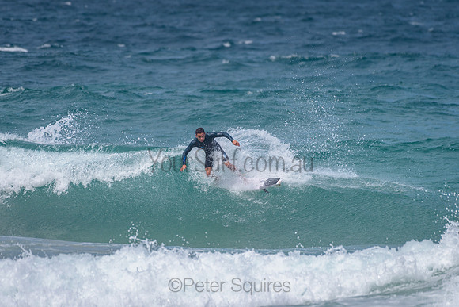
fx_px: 7822
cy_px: 130
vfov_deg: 2.2
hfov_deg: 3.4
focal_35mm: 613
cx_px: 229
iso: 80
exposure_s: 1/2000
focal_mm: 500
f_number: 5.6
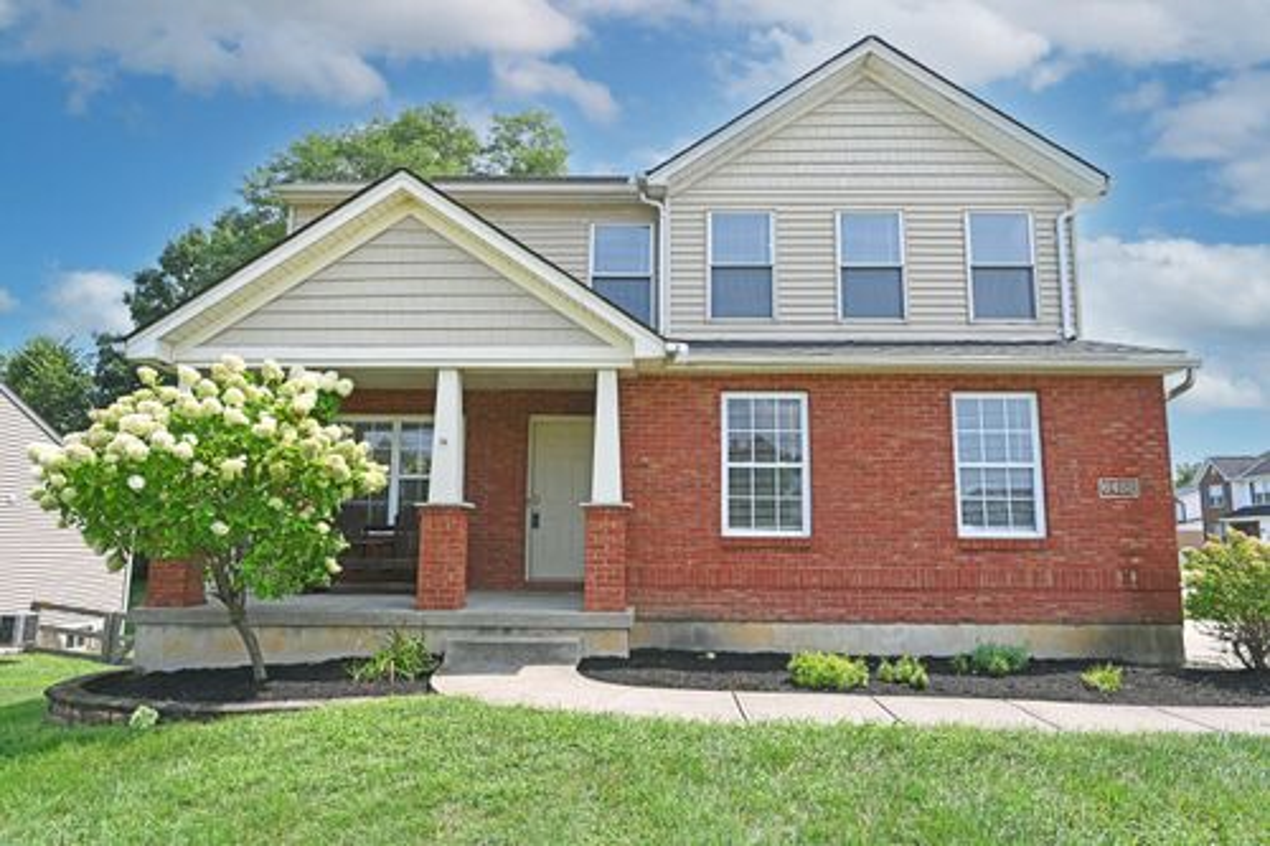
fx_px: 758
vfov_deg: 58.3
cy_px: 423
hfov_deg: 79.9
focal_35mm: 22
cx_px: 635
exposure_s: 1/320
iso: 100
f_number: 6.3
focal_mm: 21.5
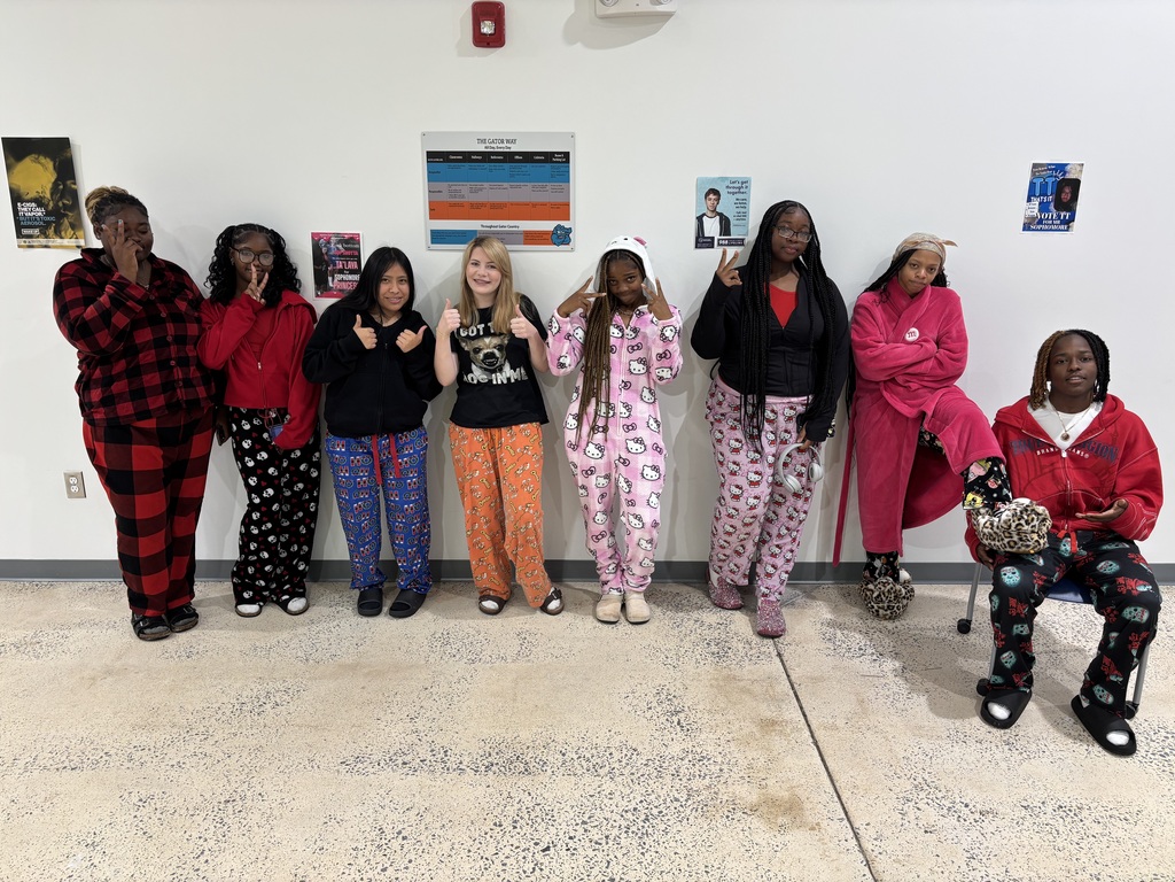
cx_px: 588
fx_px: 883
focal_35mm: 26
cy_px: 441
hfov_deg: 67.3
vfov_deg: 53.1
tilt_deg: -15.4
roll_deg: -0.2
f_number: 1.6
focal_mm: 5.96
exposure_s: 1/75
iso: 64
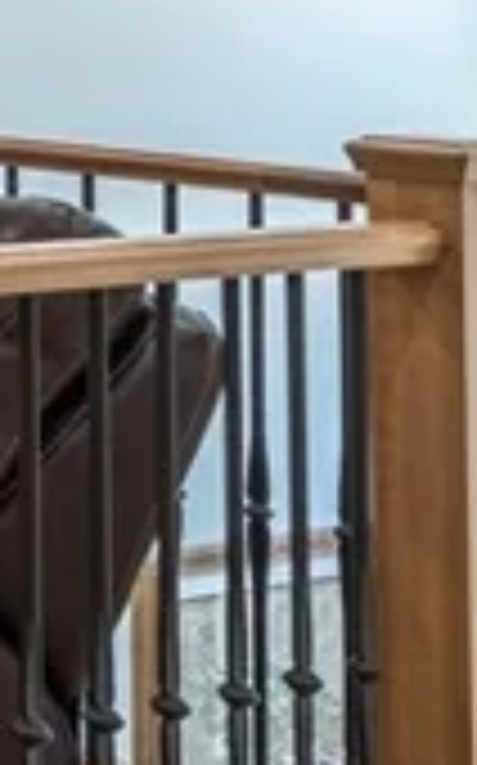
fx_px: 1917
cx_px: -1674
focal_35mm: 92
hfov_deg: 7.2
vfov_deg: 21.6
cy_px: -32
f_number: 8
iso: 400
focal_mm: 15
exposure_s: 1/200
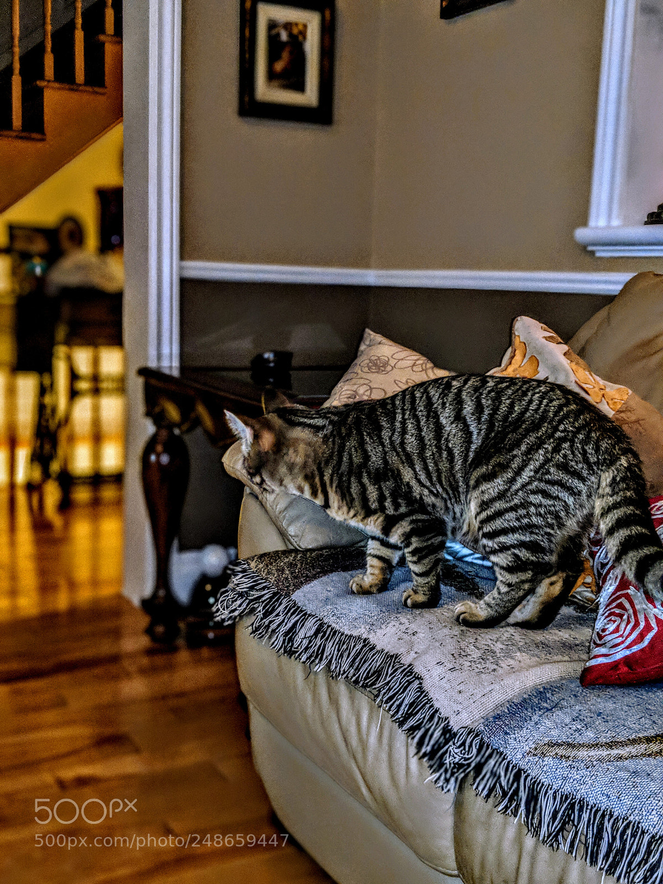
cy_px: 442
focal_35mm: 27
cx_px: 332
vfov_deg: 65.3
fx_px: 690
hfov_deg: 51.4
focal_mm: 4.44
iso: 802
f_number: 1.8
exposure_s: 1/24
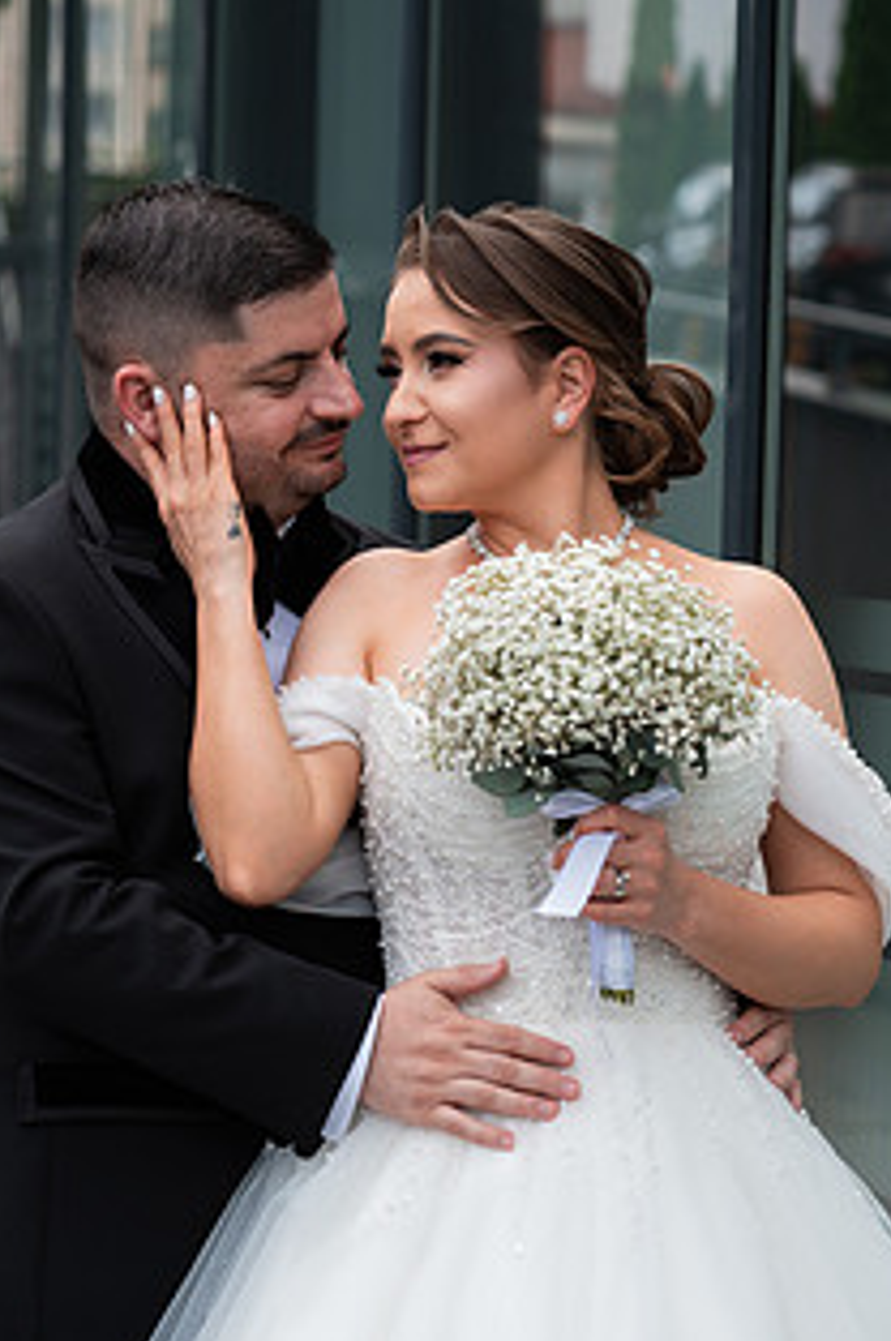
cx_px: 482
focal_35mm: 108
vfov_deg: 18.9
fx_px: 4018
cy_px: 857
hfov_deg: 12.7
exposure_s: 1/800
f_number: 3.5
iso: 200
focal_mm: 75
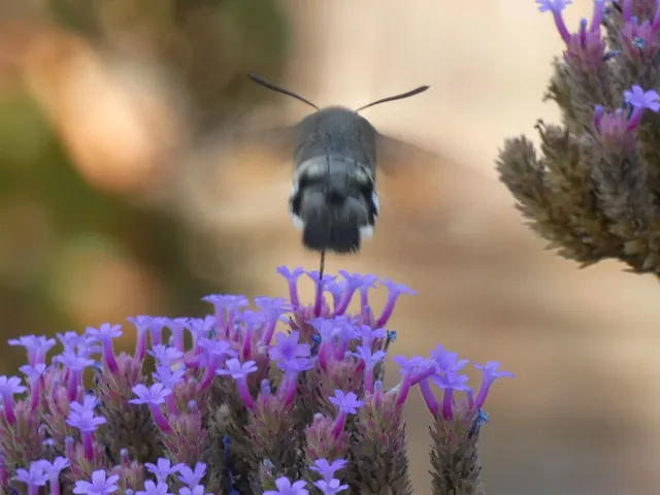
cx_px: 330
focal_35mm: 362
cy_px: 248
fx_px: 6902
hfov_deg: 5.5
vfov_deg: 4.1
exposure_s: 1/80
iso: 250
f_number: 5.6
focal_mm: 64.9
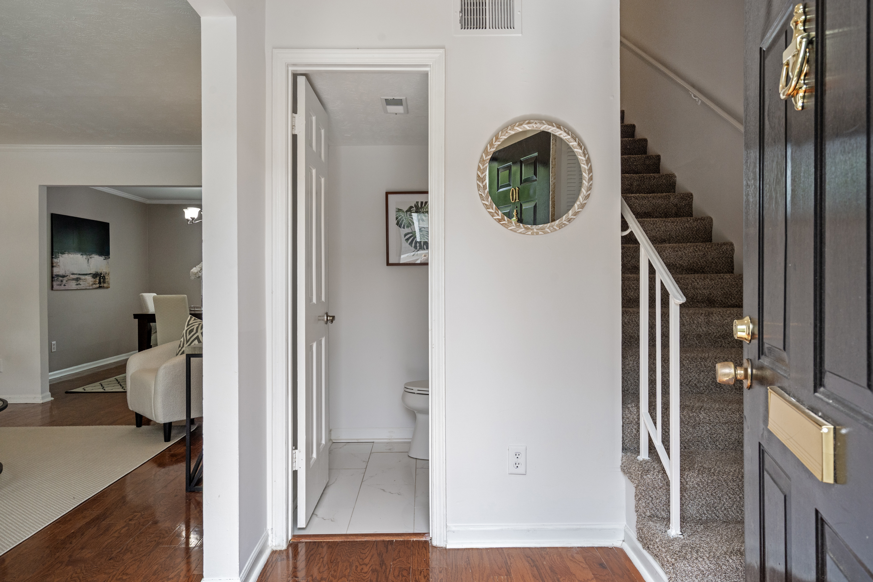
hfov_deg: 78.6
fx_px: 533
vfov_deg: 57.2
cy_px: 291
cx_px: 436
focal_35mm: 22
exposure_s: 1/50
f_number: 9
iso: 500
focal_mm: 22
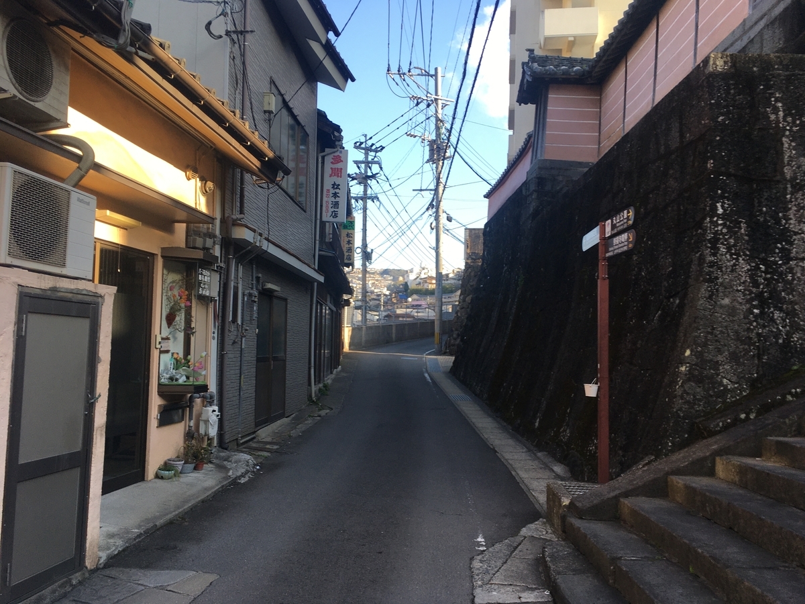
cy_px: 302
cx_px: 402
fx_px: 674
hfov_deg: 61.7
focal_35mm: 29
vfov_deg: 48.2
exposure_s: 1/269
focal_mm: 4.15
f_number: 2.2
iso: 25
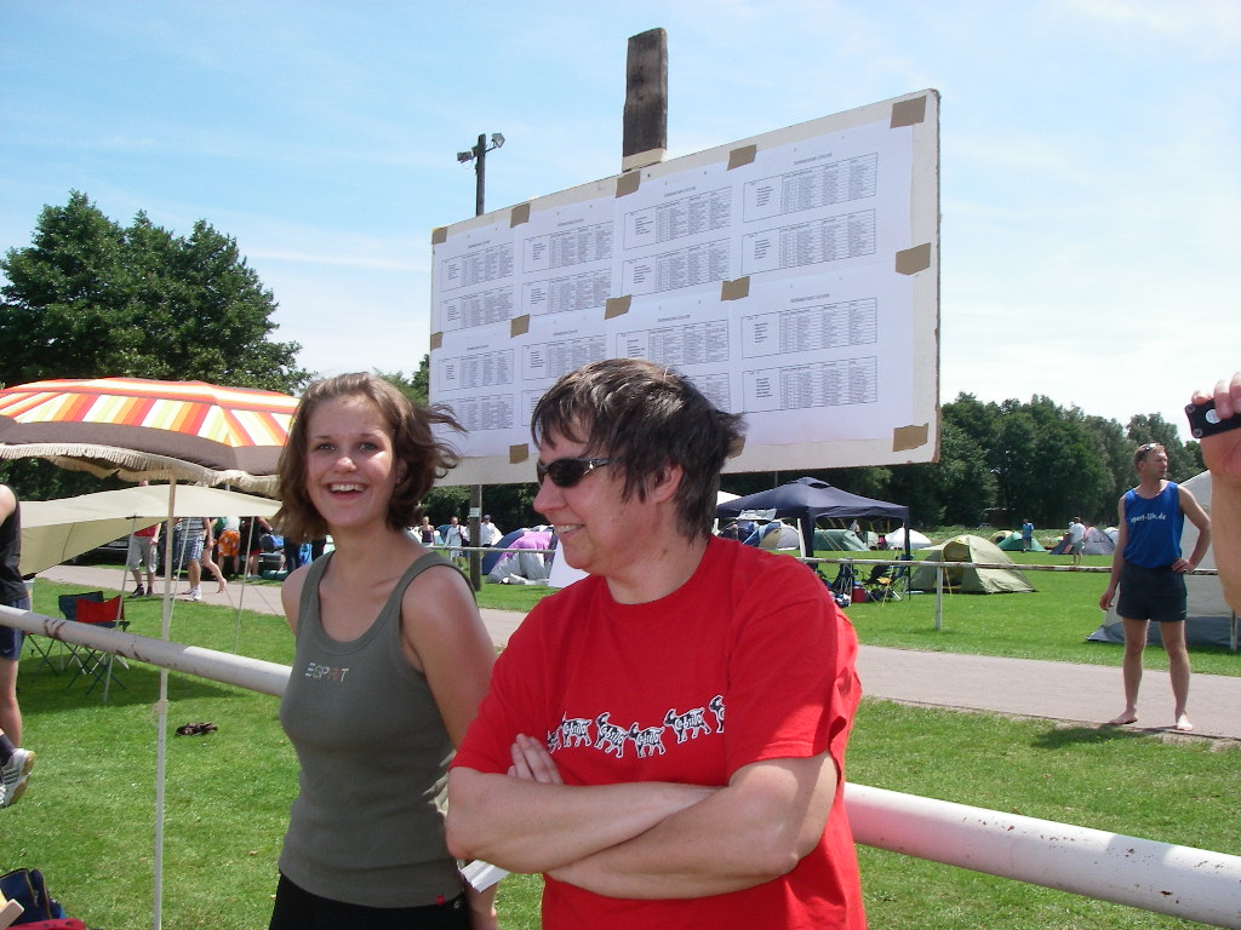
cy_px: 465
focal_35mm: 38
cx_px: 620
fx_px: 1362
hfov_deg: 49.0
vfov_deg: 37.7
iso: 64
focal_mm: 6.3
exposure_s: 1/200
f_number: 6.6
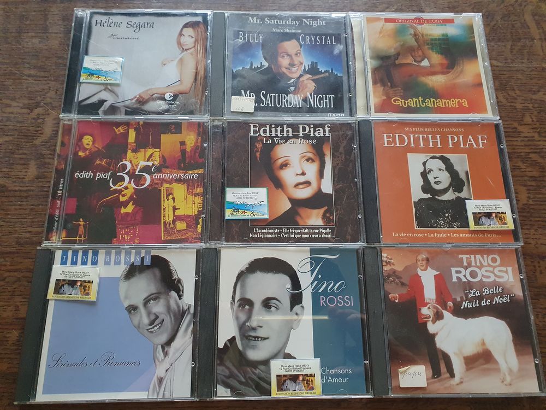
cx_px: 273
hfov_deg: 67.3
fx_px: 410
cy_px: 205
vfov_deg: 53.1
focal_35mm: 26
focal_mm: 4.32
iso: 500
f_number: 2.4
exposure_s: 1/50
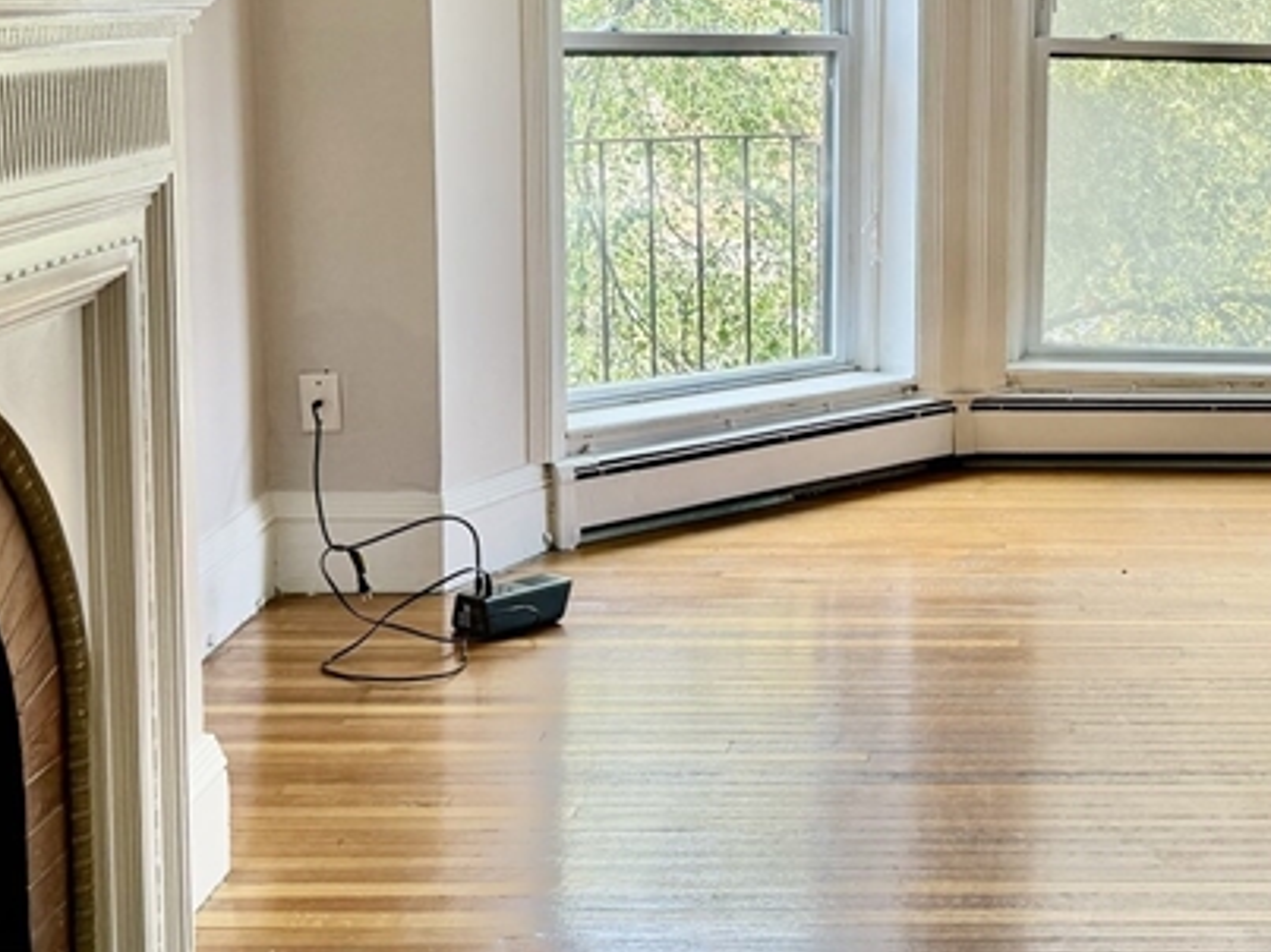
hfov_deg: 30.3
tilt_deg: -7.7
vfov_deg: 23.9
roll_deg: -1.4
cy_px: 290
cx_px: 1148
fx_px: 2239
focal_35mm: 61
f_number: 1.78
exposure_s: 1/131
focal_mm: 6.76
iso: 50
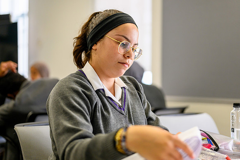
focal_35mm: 53
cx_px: 120
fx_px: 353
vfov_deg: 25.6
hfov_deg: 37.6
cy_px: 80
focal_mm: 50
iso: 1000
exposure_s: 1/640
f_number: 1.8
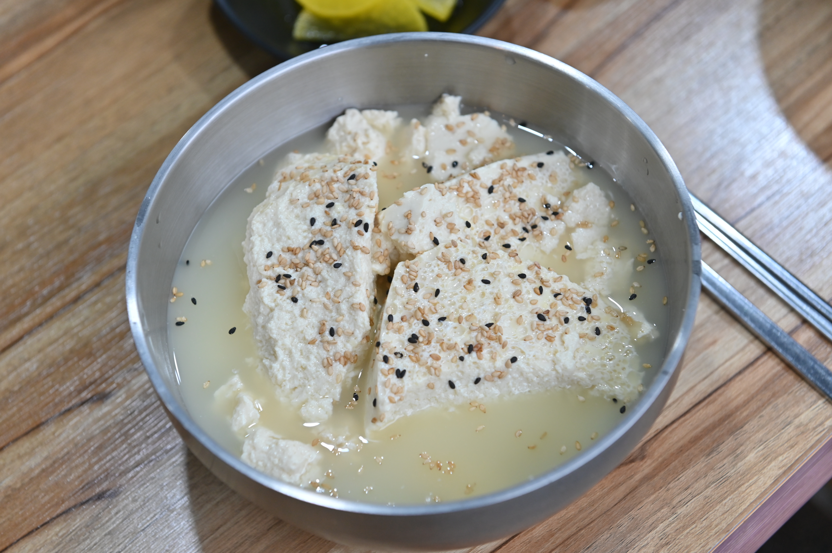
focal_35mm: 70
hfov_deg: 28.9
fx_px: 1617
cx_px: 416
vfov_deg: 19.4
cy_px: 276
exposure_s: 1/160
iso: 800
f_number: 5
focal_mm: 70
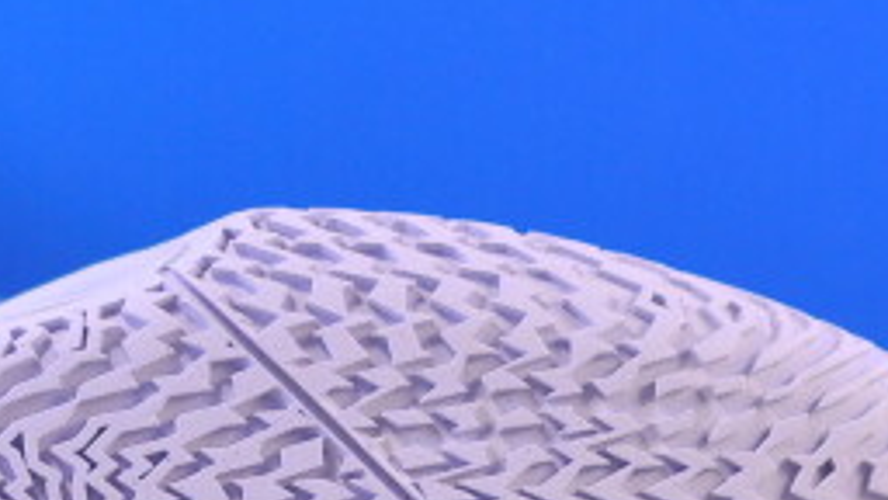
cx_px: 31
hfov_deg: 8.8
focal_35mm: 245
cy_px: 304
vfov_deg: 5.0
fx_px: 5769
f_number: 2.2
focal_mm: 50
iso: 250
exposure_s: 1/320
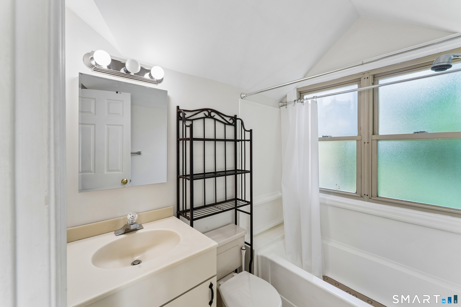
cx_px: 230
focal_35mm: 14
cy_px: 154
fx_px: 179
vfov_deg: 81.2
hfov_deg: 104.3
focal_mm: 14
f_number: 13
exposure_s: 1/13
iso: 400
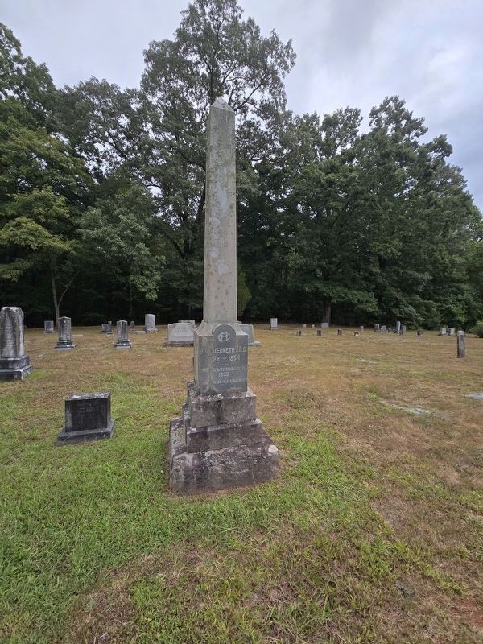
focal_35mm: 13
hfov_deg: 89.9
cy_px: 322
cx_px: 242
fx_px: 242
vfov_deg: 106.2
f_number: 2.2
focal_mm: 2.2
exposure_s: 1/329
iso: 50
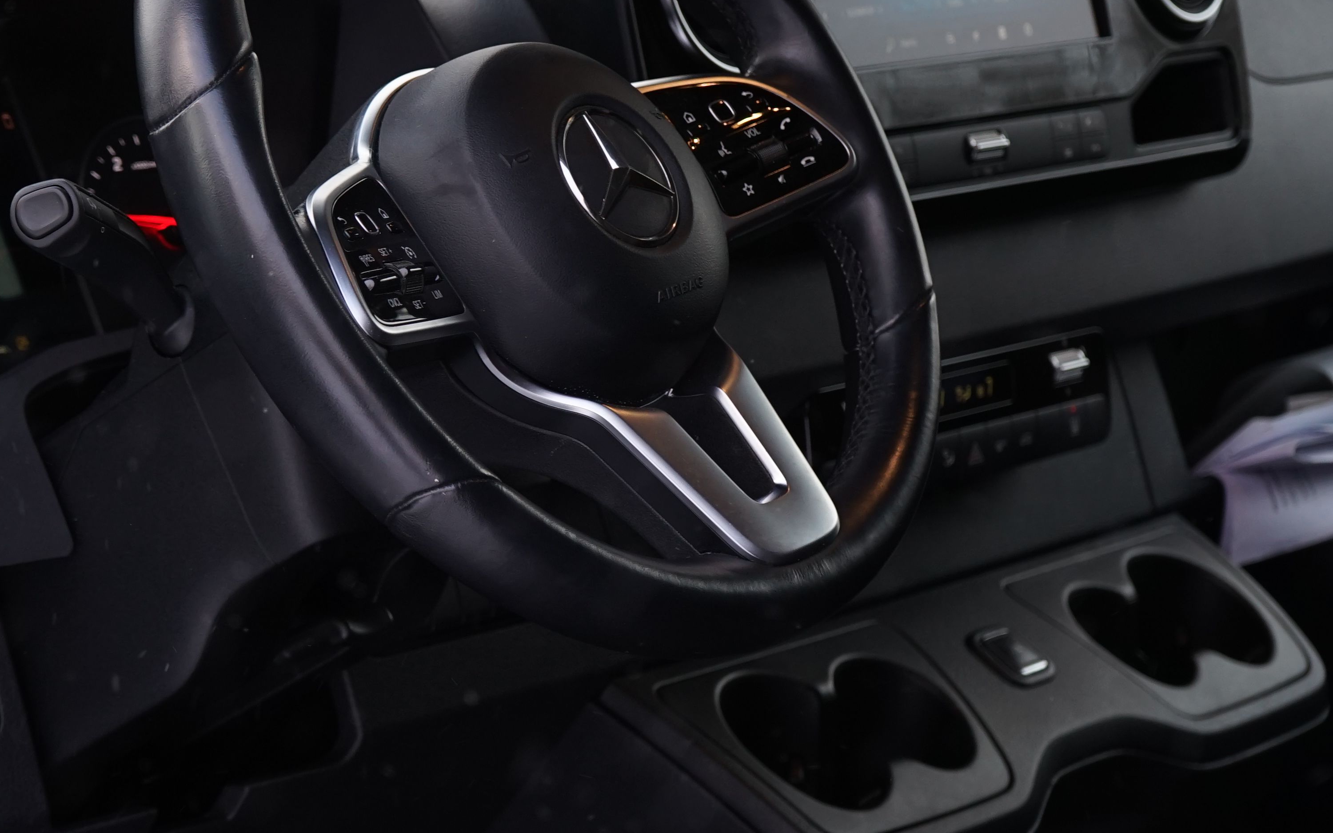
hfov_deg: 19.6
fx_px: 3851
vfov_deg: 12.3
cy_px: 473
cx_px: 469
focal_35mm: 106
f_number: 5.6
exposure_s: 1/100
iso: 500
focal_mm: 52
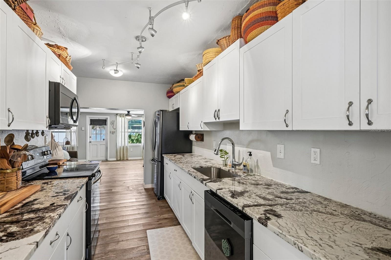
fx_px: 195
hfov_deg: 90.0
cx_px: 196
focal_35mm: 18
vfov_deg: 67.4
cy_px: 130
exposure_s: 1/10
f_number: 8
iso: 400
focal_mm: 18
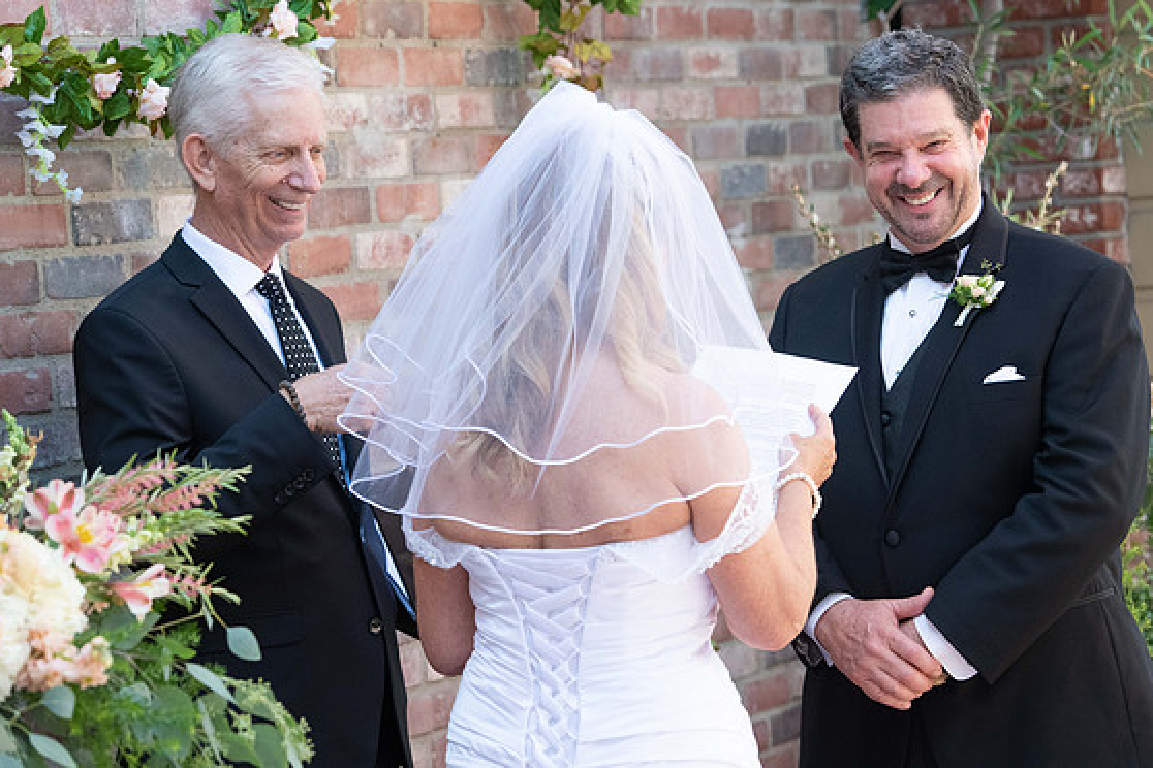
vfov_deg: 11.1
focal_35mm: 124
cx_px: 630
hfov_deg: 16.5
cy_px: 345
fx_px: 3971
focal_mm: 112
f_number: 5.6
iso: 1250
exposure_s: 1/640
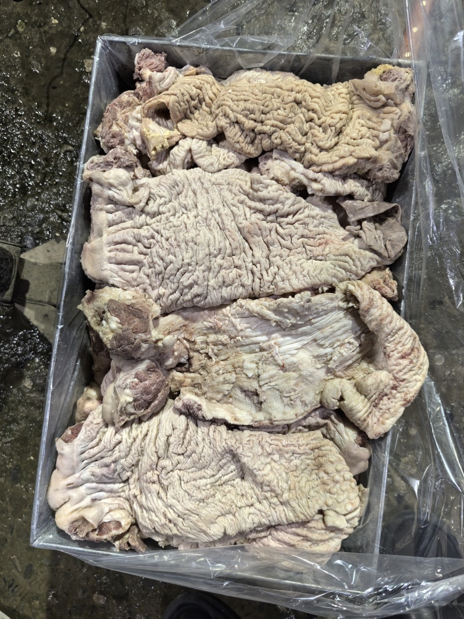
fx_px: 483
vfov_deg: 65.3
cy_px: 310
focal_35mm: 27
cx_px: 232
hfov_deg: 51.3
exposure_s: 1/33.3
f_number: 1.4
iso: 400
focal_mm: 6.98
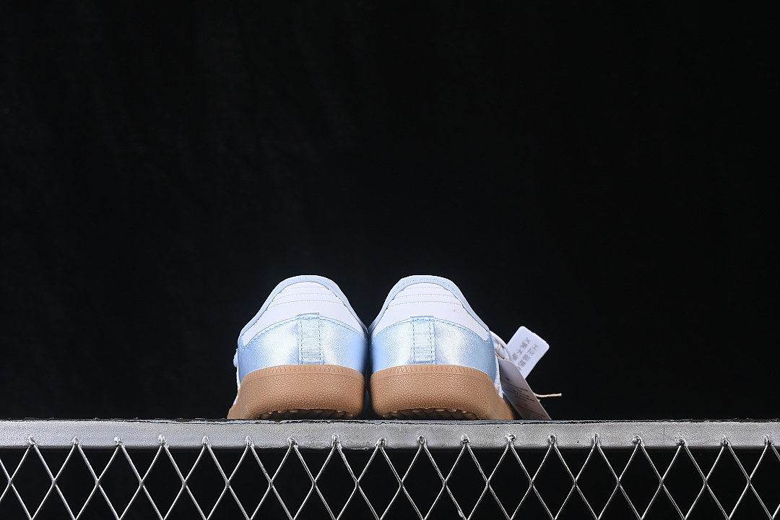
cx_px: 390
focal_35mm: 75
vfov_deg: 18.2
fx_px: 1625
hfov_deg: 27.0
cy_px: 260
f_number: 8
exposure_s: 1/80
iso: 160
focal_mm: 50
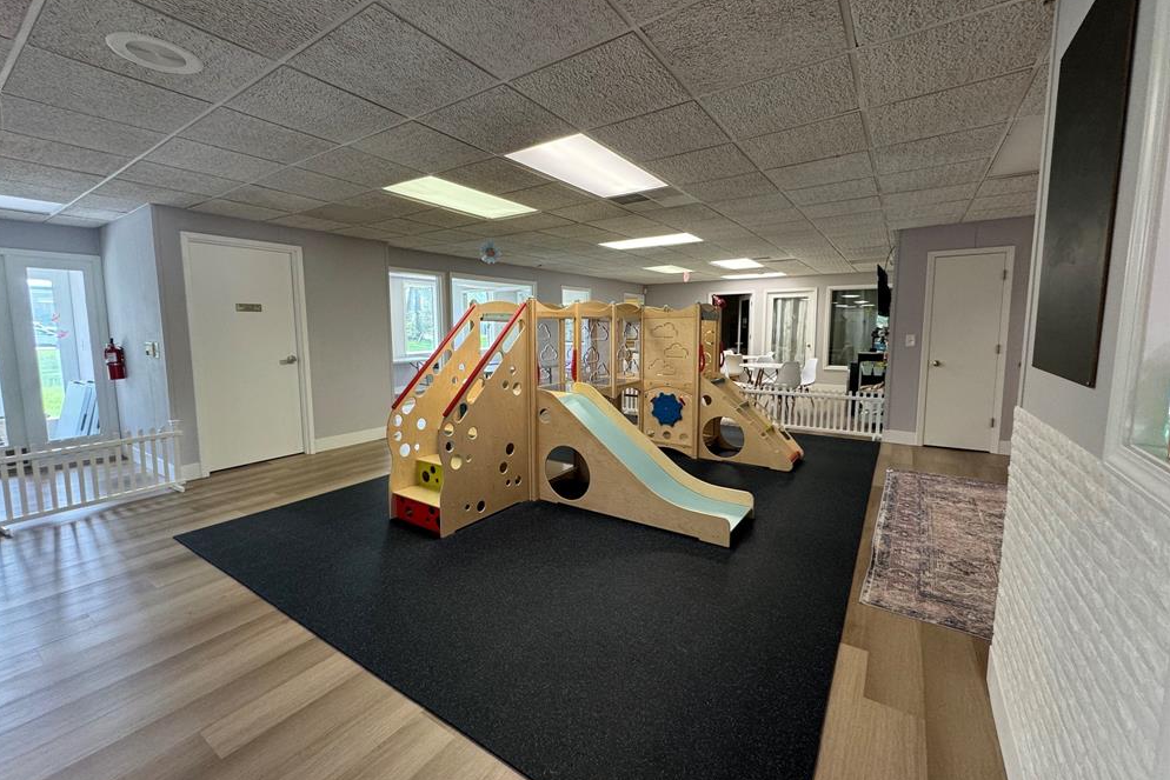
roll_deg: +0.2
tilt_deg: -5.7
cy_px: 379
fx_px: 488
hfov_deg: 100.4
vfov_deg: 77.3
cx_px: 570
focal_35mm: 15
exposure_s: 1/120
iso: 200
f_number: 2.2
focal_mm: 2.22
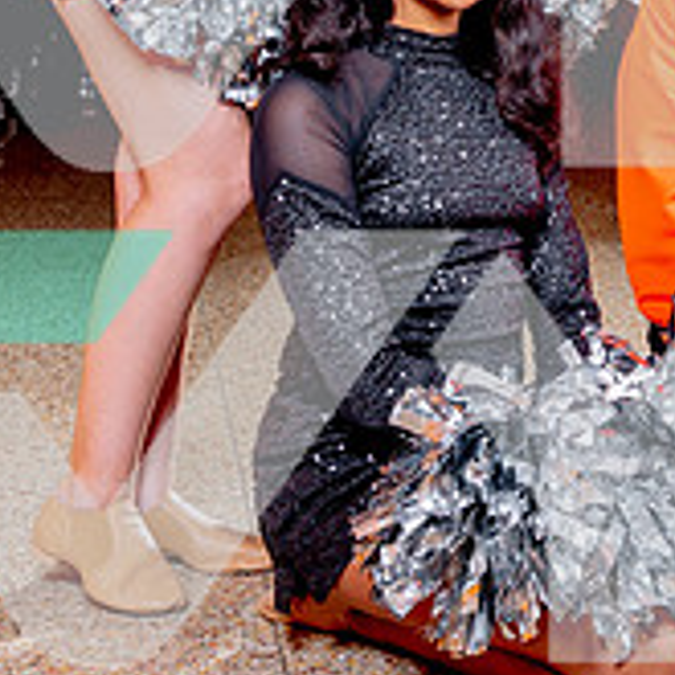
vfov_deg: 18.7
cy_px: -70
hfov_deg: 18.4
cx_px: 838
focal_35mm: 89
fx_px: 1963
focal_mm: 26
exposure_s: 1/125
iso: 100
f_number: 8
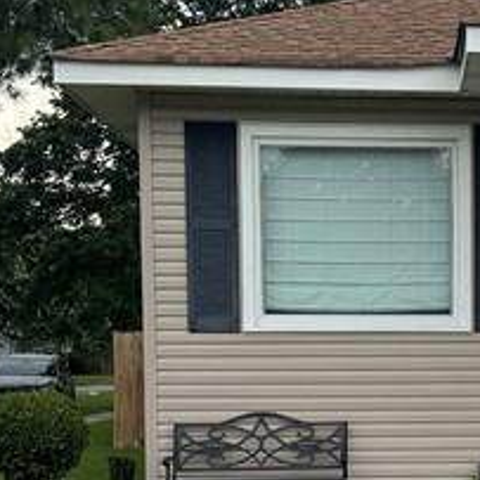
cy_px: 449
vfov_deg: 16.0
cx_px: 544
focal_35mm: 107
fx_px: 1679
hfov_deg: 15.8
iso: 80
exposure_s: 1/2710
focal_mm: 6.76
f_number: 1.78
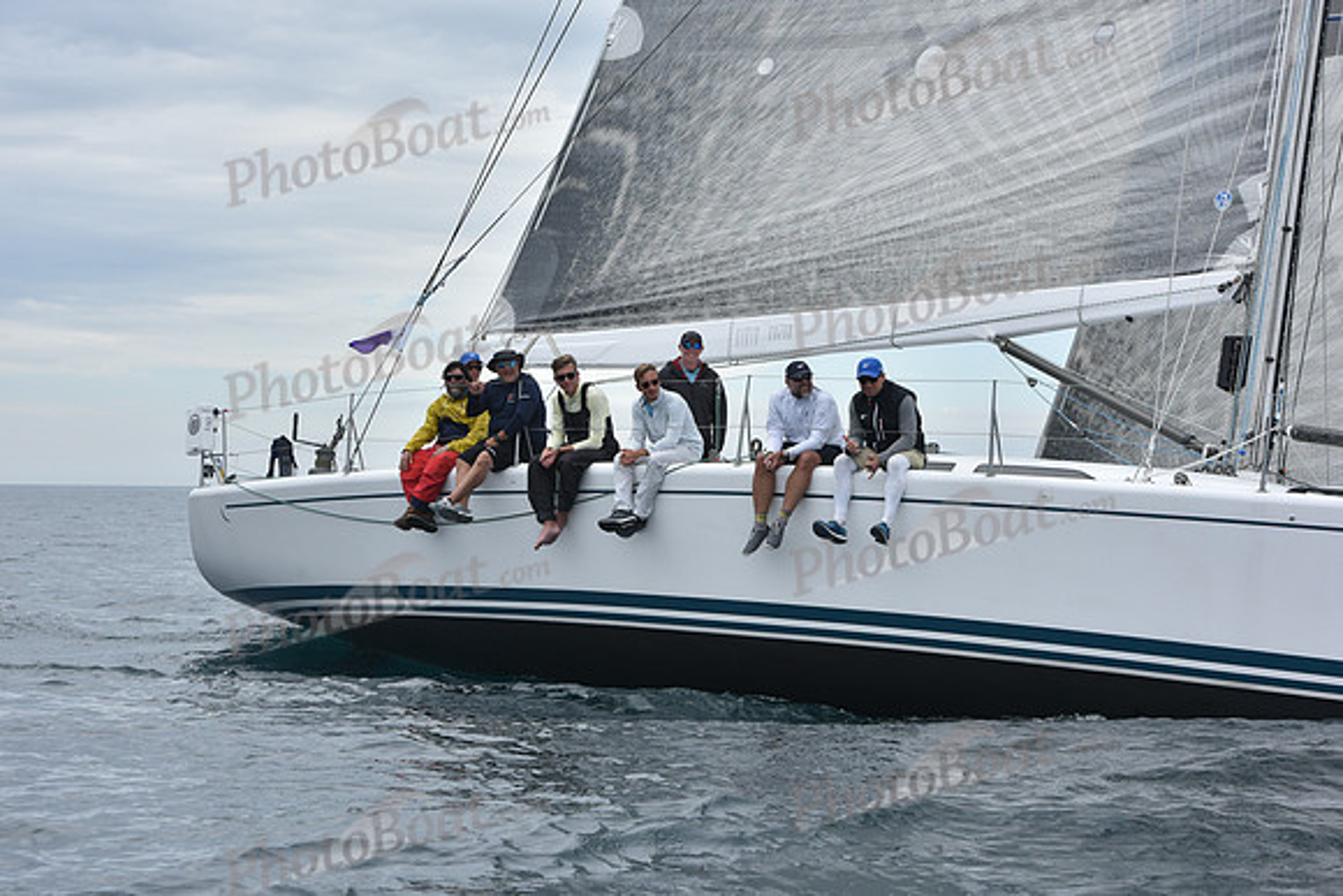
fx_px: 3433
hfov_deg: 22.1
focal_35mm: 92
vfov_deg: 14.9
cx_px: 672
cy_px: 448
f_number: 9
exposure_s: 1/800
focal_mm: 92
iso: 250
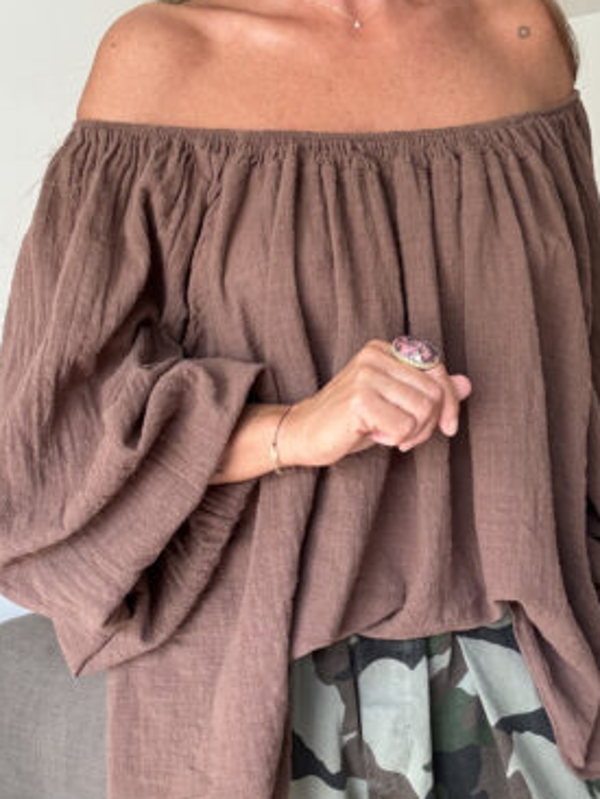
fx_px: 877
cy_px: 461
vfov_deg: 48.8
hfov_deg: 37.7
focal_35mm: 38
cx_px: 343
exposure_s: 1/60
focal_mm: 2.69
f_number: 1.9
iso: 100
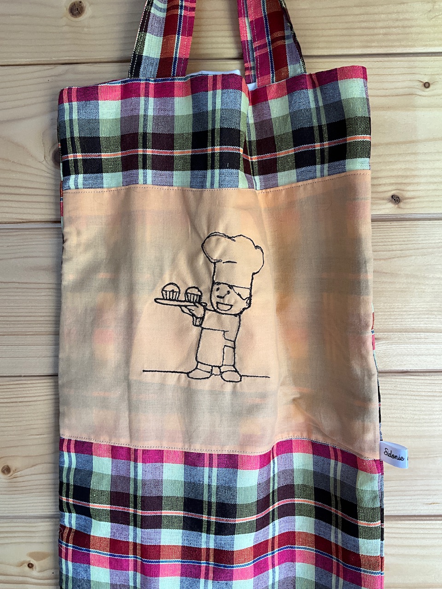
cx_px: 221
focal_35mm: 29
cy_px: 294
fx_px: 494
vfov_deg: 61.7
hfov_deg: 48.2
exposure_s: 1/100
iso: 32
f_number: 1.8
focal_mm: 3
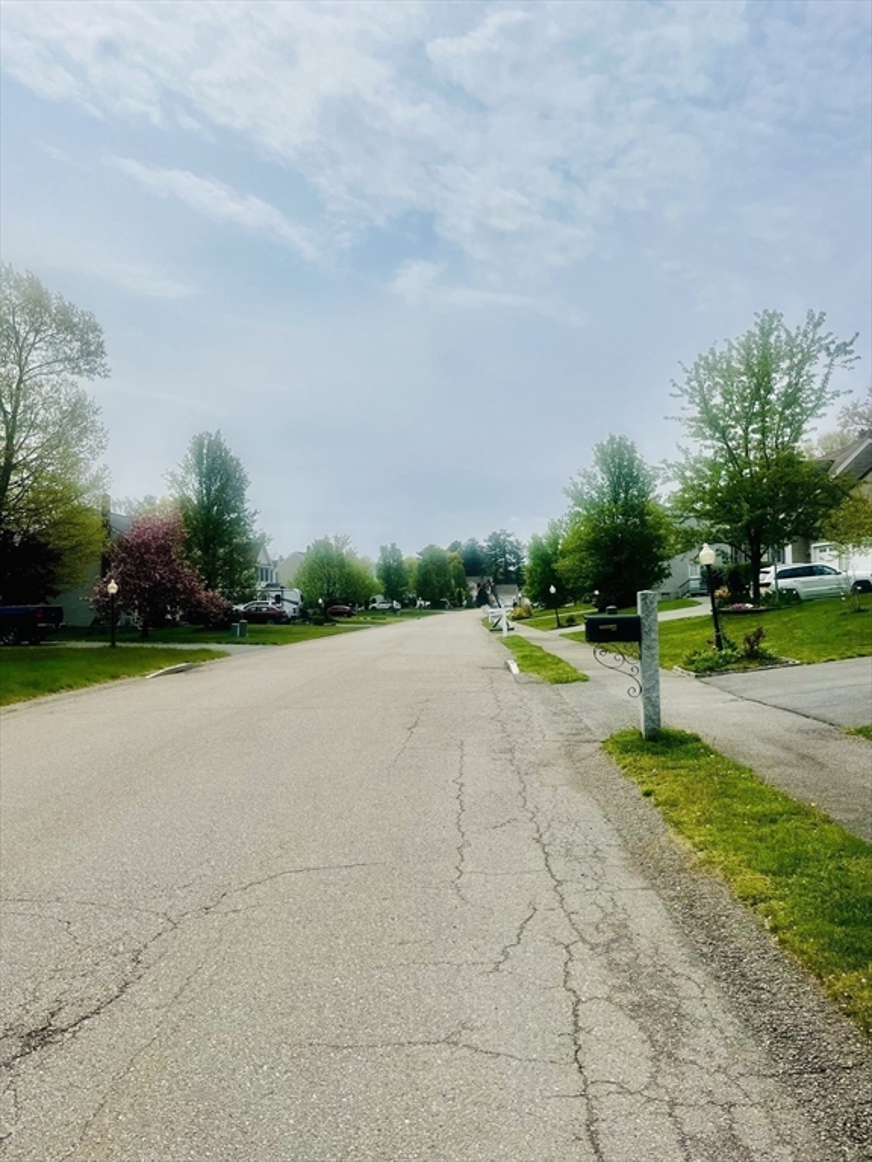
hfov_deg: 53.1
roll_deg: +1.1
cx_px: 436
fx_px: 873
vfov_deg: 67.3
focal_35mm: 26
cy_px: 581
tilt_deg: +3.7
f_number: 1.6
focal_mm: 5.1
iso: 50
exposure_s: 1/10870
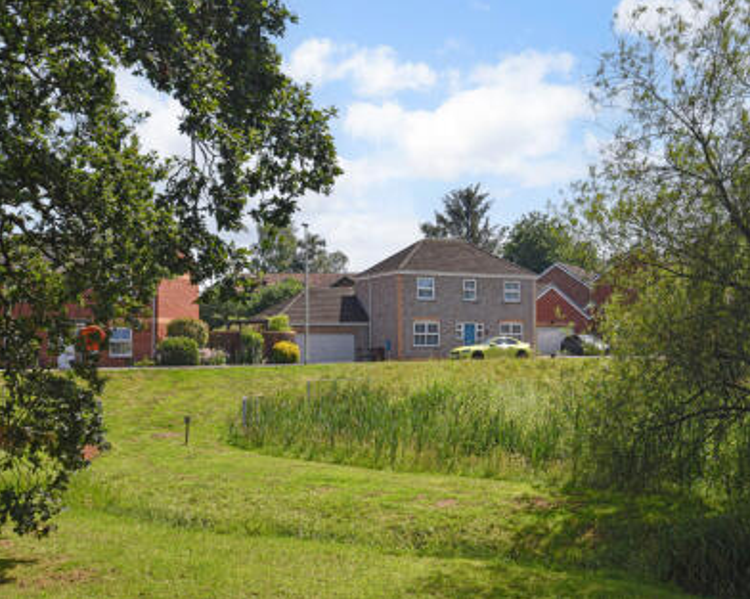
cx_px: 424
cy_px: 301
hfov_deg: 44.7
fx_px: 909
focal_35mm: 41
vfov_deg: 36.4
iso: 140
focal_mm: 24
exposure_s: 1/250
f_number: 8
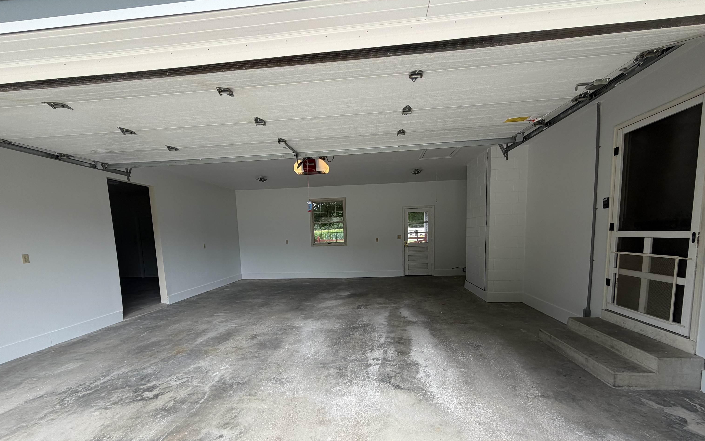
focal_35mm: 15
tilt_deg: -6.0
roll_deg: +1.4
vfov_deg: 74.0
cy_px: 264
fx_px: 288
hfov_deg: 101.5
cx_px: 353
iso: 40
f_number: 2.2
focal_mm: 2.22
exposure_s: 1/210
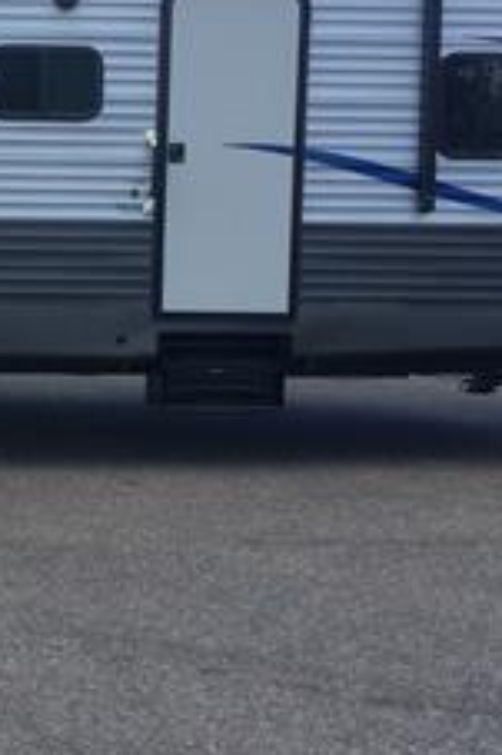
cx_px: -176
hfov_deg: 15.2
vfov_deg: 23.9
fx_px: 1780
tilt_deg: -4.8
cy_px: 289
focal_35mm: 85
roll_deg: +0.5
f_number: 2.2
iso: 32
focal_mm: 4.15
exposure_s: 1/805
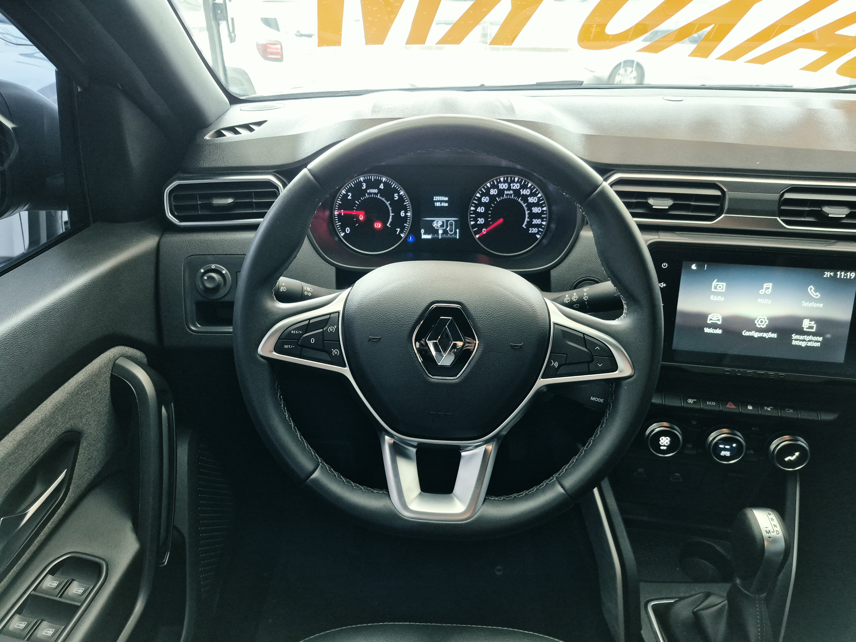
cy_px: 321
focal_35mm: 23
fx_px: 569
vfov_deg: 58.9
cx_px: 428
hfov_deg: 73.9
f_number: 1.8
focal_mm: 5.4
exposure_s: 1/120
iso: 500
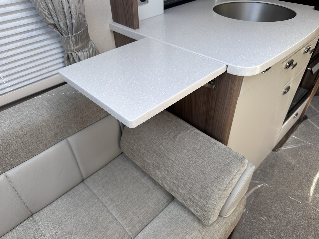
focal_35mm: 24
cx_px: 160
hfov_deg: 71.6
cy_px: 120
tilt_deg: -38.9
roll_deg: -1.5
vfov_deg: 56.8
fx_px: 221
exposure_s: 1/355
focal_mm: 6.86
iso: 80
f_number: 1.78
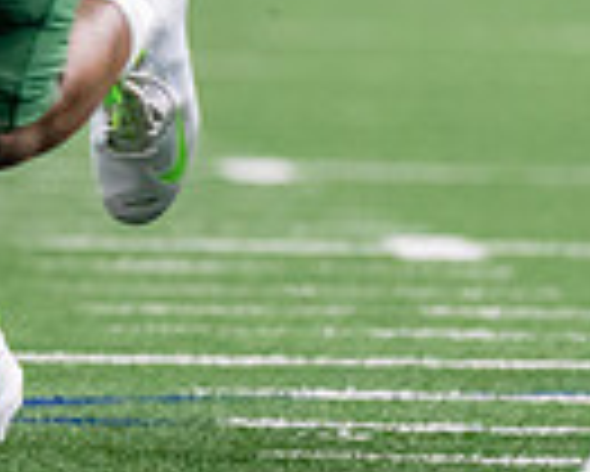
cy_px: -237
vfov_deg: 1.3
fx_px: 21511
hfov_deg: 1.6
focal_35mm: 1231
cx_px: -62
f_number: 2.8
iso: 2000
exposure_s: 1/1000
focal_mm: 167
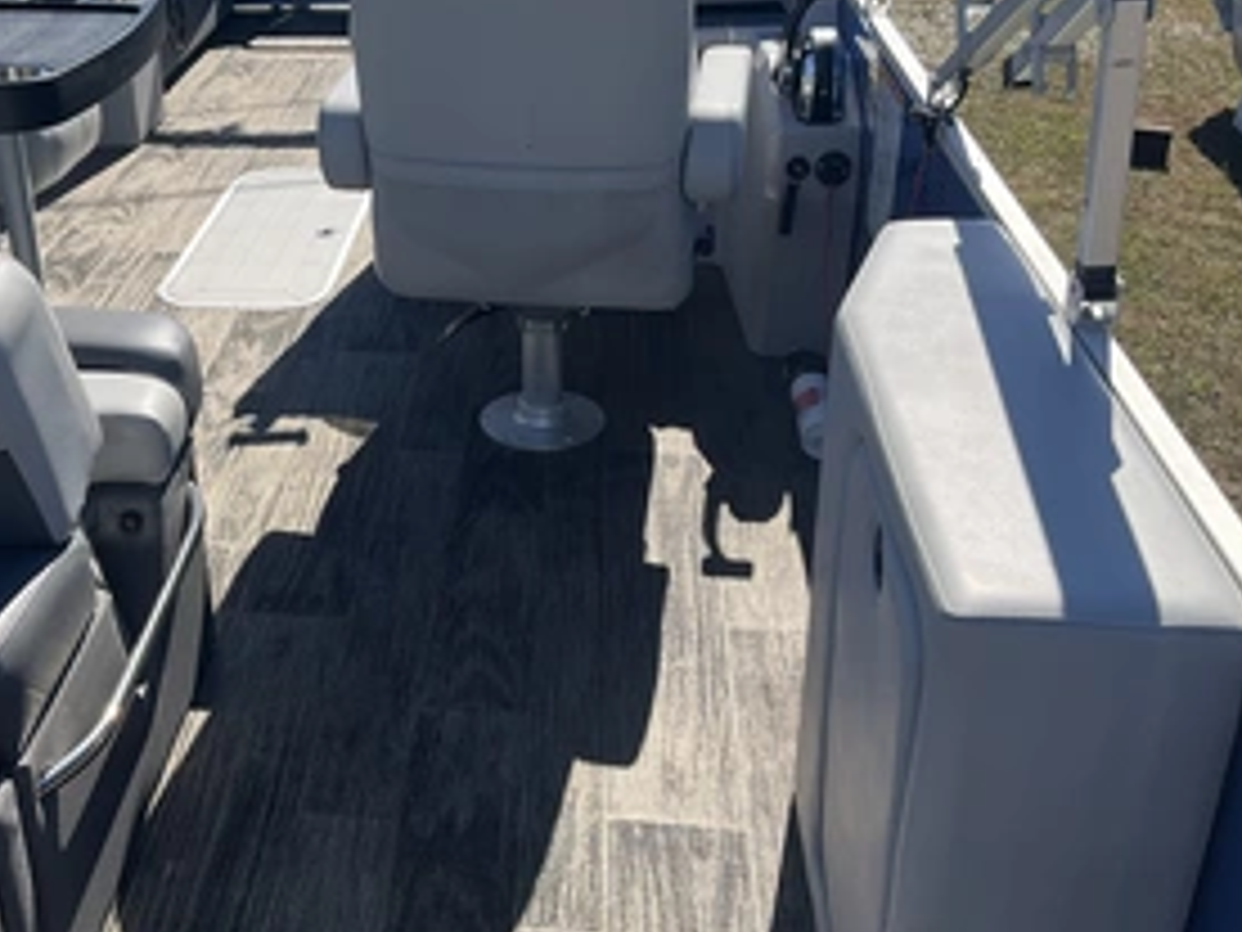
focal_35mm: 42
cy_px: 401
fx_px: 1507
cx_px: 410
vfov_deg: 34.3
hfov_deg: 44.1
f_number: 1.8
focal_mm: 3
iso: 25
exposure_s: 1/1534
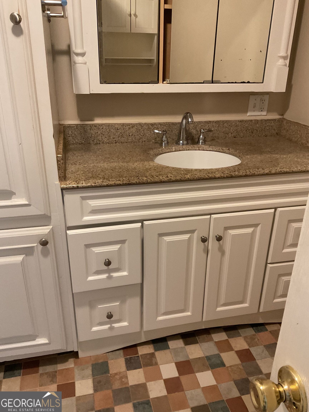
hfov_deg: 48.2
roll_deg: -1.3
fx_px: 345
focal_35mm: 29
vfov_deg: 61.7
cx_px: 154
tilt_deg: -24.7
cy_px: 206
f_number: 1.8
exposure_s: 1/33
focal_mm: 3
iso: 200
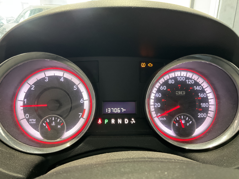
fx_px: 200
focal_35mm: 29
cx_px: 120
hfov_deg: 61.7
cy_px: 90
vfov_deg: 48.2
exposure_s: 1/40
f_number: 1.8
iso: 320
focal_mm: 3
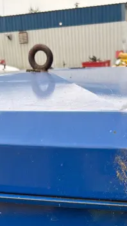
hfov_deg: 20.4
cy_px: 208
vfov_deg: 33.4
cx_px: 74
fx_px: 353
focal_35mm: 59
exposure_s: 1/426
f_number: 1.6
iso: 50
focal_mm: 5.96
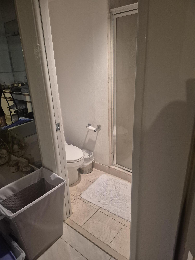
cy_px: 130
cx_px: 98
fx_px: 173
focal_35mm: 23
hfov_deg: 58.9
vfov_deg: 73.9
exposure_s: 1/120
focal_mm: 5.4
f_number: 1.8
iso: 1000
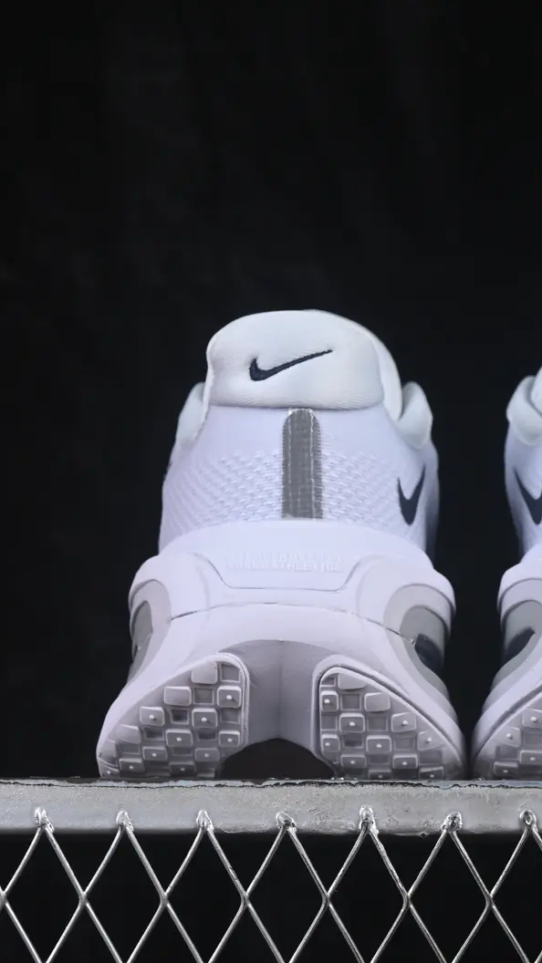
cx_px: 460
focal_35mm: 119
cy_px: 481
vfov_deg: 18.0
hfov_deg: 10.1
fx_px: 3040
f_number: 8
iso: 160
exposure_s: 1/80
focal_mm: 50
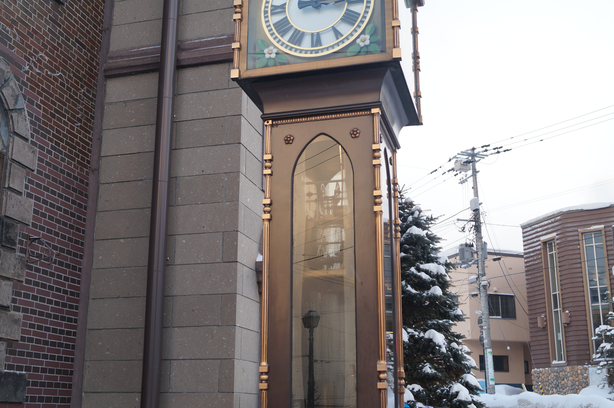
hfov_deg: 46.4
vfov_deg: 31.8
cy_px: 204
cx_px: 307
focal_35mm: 42
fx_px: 716
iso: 100
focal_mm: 28
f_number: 5
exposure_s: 1/100
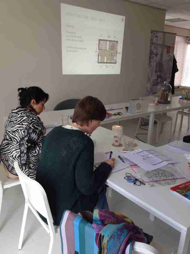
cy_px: 127
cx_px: 95
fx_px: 256
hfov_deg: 40.7
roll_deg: -1.5
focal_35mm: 35
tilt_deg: -17.7
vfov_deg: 52.6
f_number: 2.4
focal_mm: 4.28
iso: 64
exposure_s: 1/60
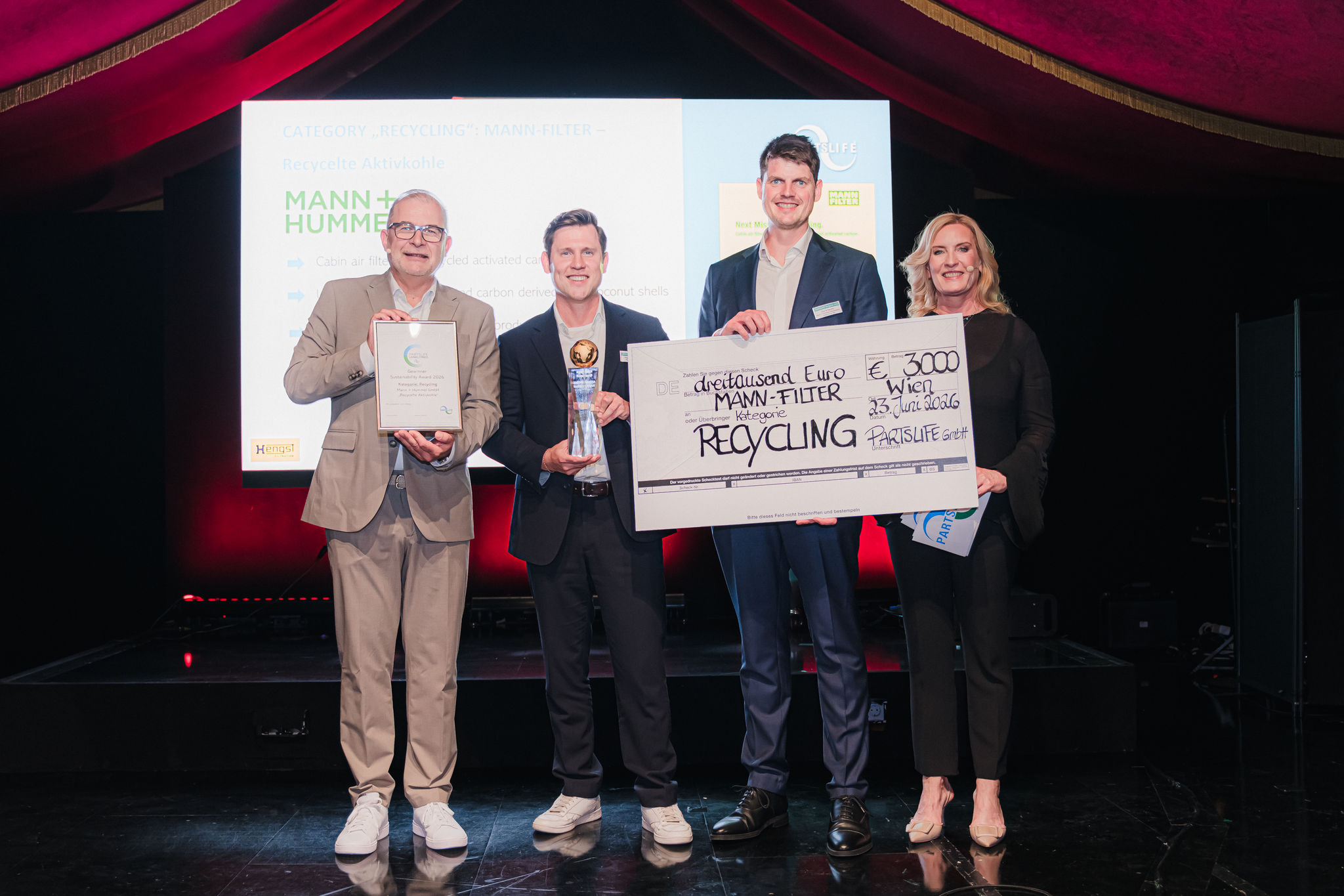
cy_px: 435
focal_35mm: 38
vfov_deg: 35.4
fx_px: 1402
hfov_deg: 51.2
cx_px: 671
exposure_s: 1/80
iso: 500
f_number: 2.8
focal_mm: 29
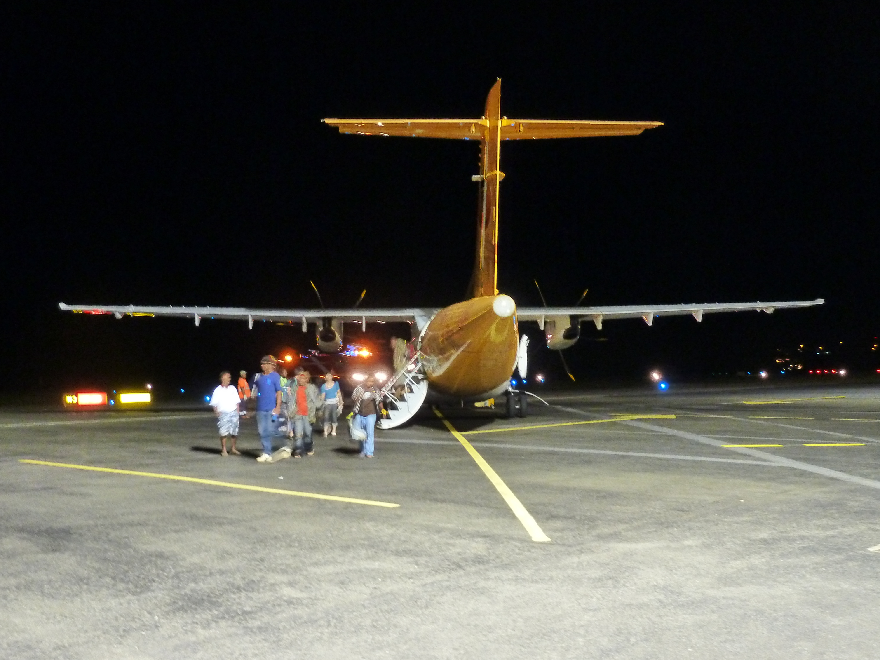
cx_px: 434
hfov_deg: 49.0
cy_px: 335
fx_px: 966
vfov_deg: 37.7
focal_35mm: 38
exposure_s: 1/2
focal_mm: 6.1
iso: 800
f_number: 3.6
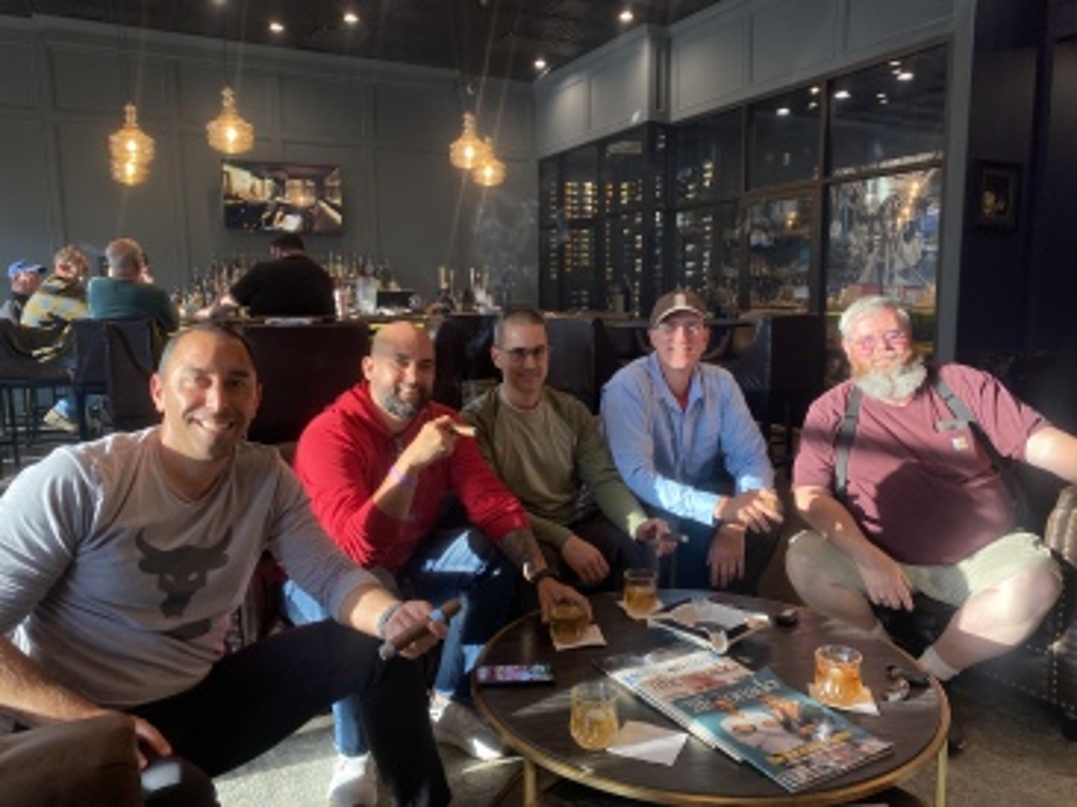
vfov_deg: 53.0
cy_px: 404
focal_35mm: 26
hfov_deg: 67.3
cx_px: 538
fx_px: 808
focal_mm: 4.25
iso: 64
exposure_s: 1/60
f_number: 1.8
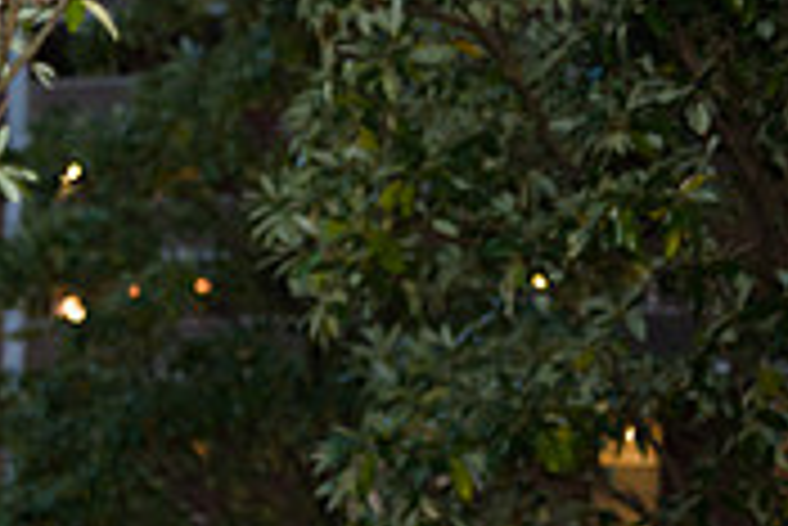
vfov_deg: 12.3
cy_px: 782
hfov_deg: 17.5
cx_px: -369
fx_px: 2322
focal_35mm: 106
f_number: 4
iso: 1600
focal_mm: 32
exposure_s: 1/200
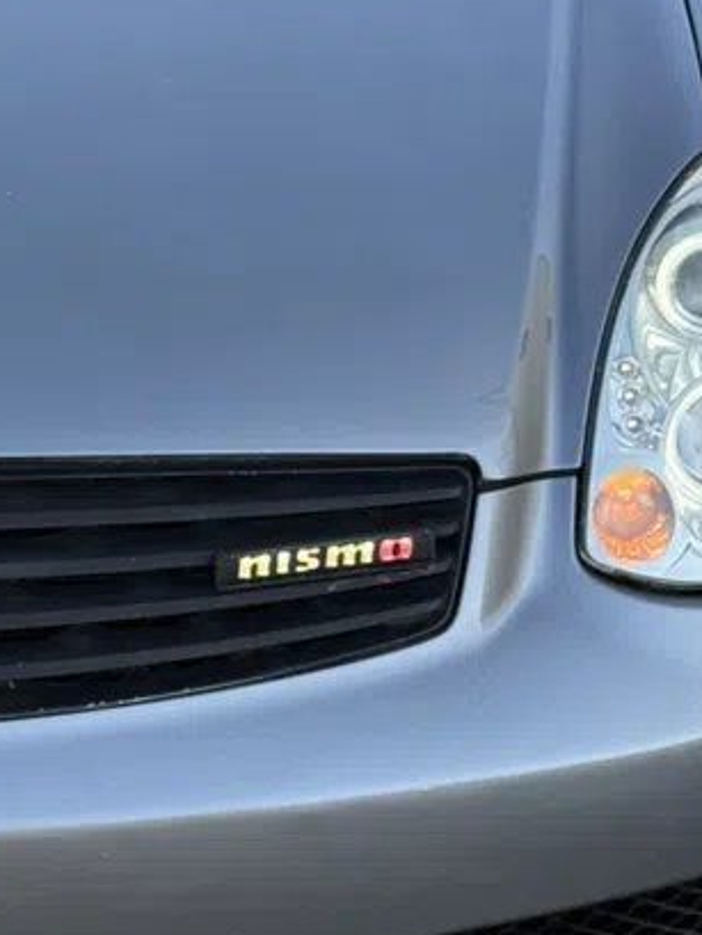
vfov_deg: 12.3
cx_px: -121
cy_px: 289
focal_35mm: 160
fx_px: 4324
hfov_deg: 9.2
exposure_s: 1/865
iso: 64
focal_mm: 6.76
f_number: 1.78
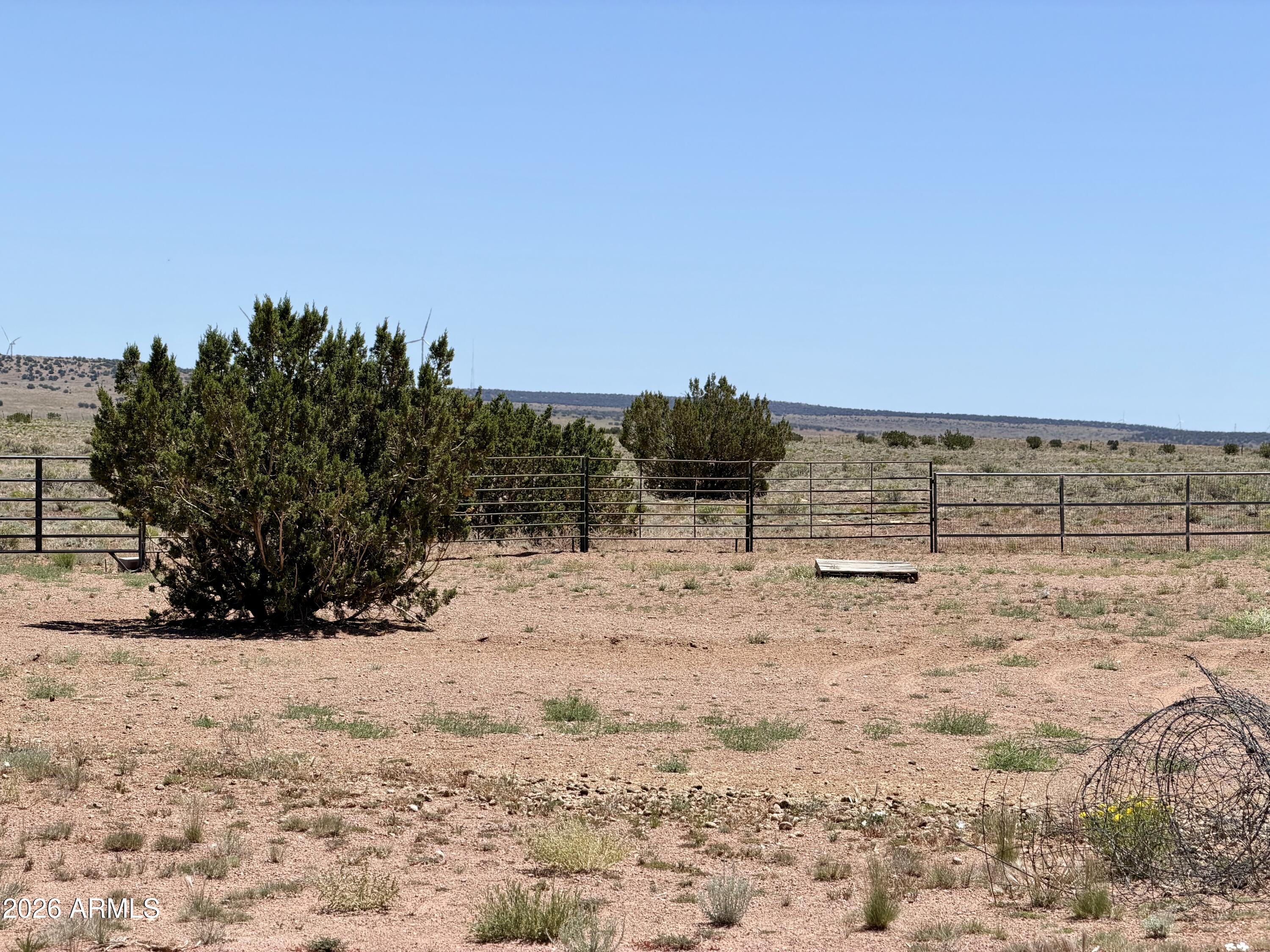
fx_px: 3669
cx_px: 635
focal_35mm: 100
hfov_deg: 19.6
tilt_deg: -1.2
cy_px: 476
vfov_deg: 14.8
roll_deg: -2.3
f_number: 2.8
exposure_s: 1/742
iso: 20
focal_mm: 16.89
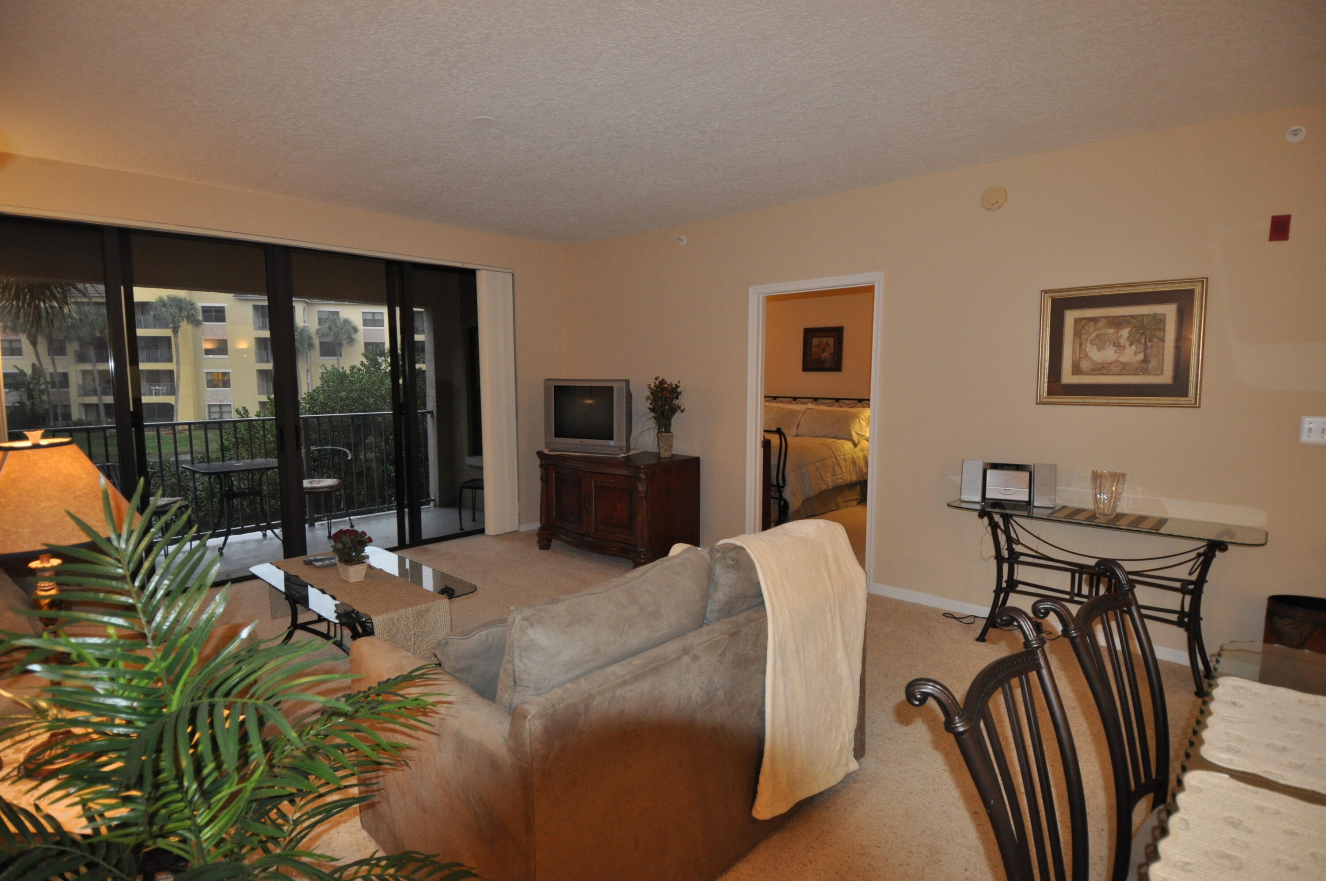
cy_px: 440
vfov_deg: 67.2
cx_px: 663
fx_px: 662
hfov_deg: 90.1
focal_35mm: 18
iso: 800
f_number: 4
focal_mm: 12
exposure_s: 1/60
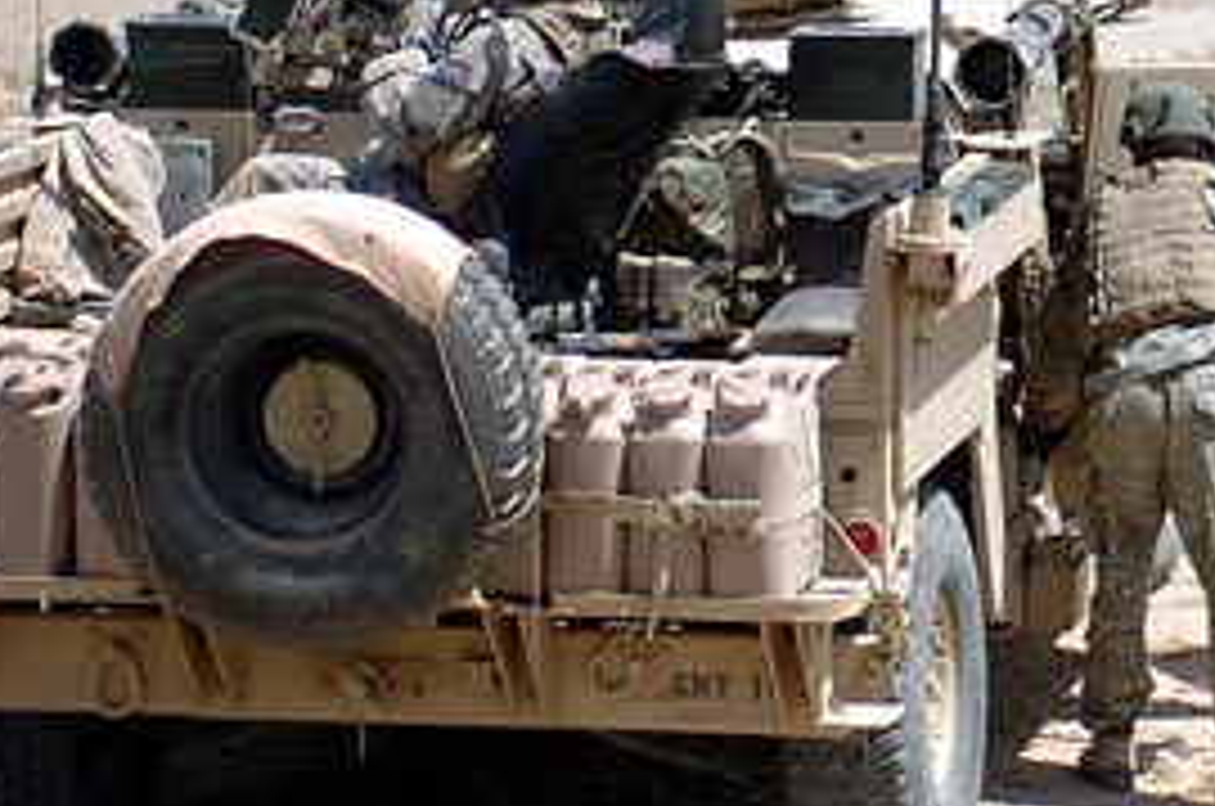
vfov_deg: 7.4
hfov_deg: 11.0
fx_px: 6233
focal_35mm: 185
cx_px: 1384
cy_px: -70
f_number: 2.8
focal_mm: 48
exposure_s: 1/3200
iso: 200
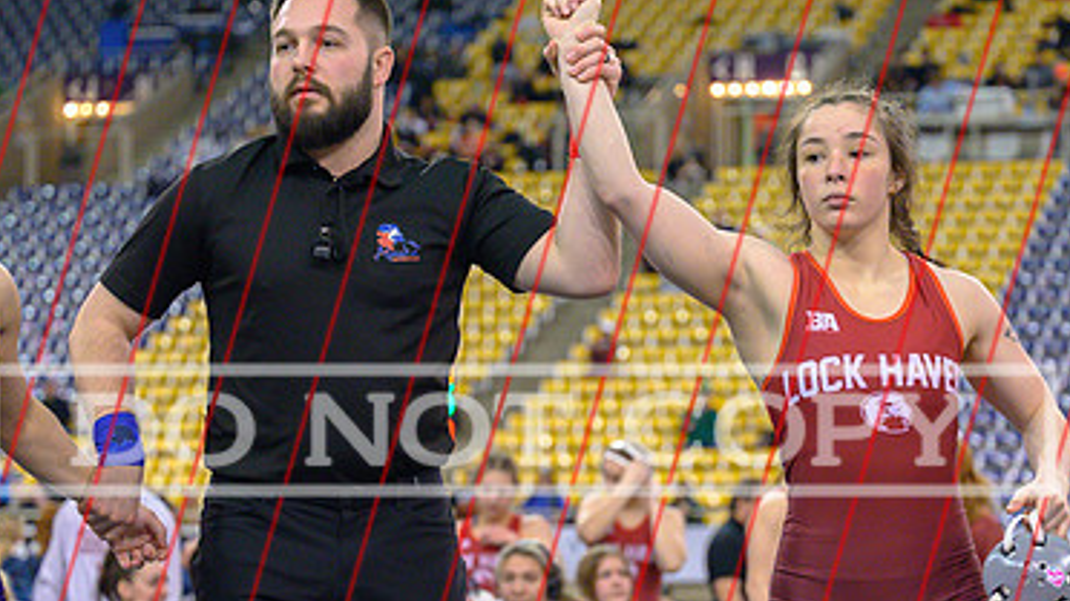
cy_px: 328
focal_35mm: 141
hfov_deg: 15.2
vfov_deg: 8.6
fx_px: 3999
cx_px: 547
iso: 3600
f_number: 2.8
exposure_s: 1/640
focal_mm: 70
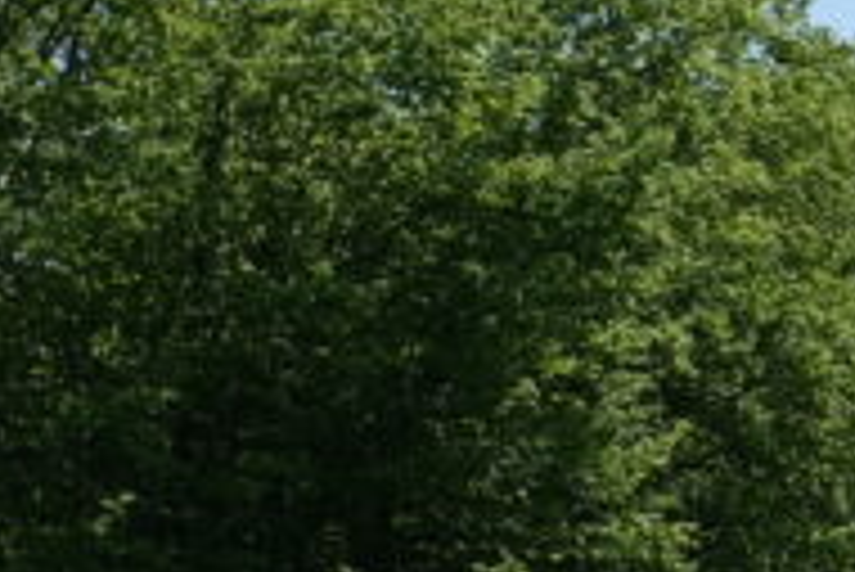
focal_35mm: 286
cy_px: 254
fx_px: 6797
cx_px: 1755
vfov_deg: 4.8
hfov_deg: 6.9
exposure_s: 1/1500
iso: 320
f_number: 6.4
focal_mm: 35
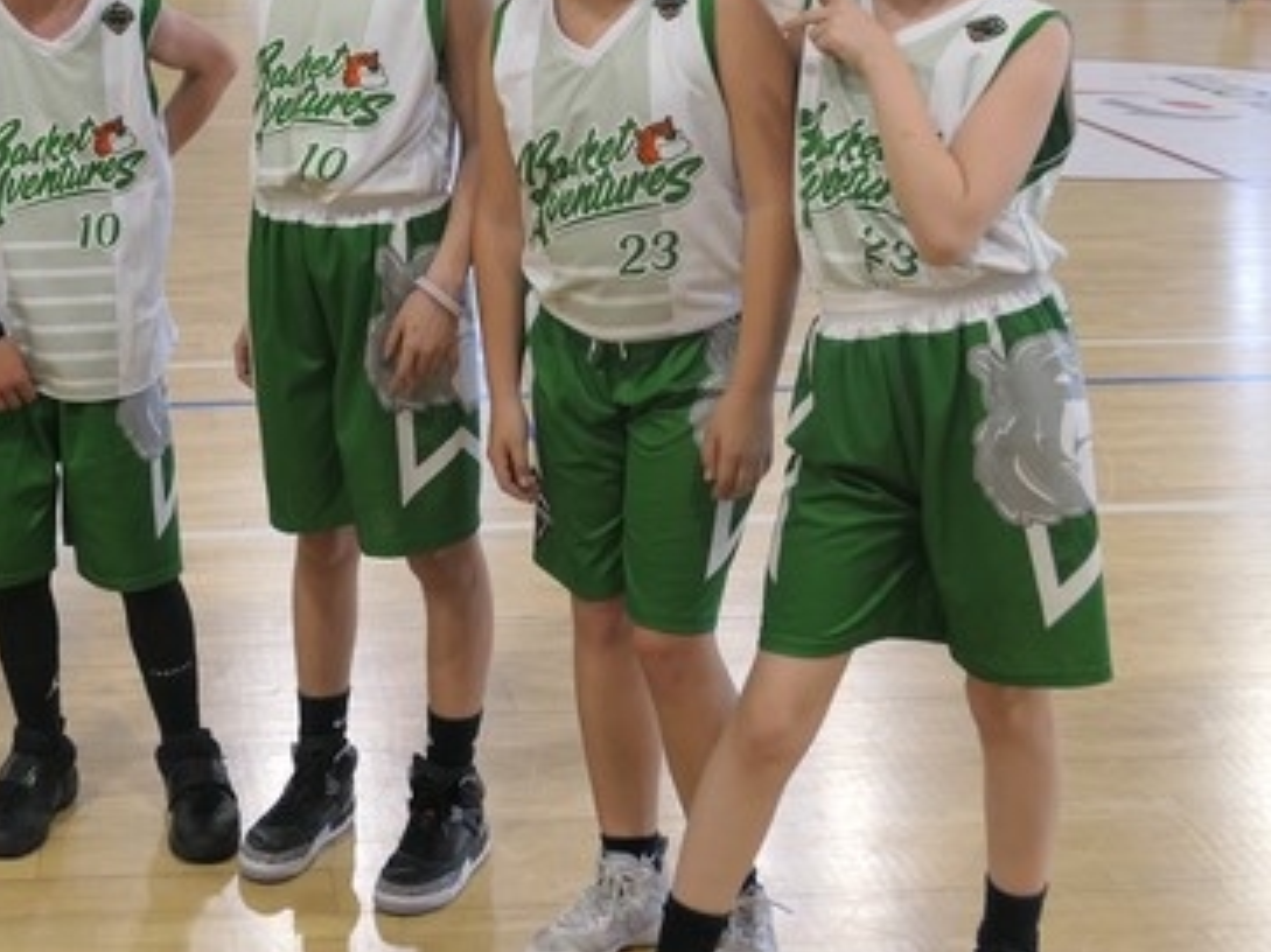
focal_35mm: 67
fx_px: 2459
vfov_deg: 21.5
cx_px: 270
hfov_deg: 28.4
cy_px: 122
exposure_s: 1/80
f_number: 2.8
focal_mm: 12.8
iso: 320
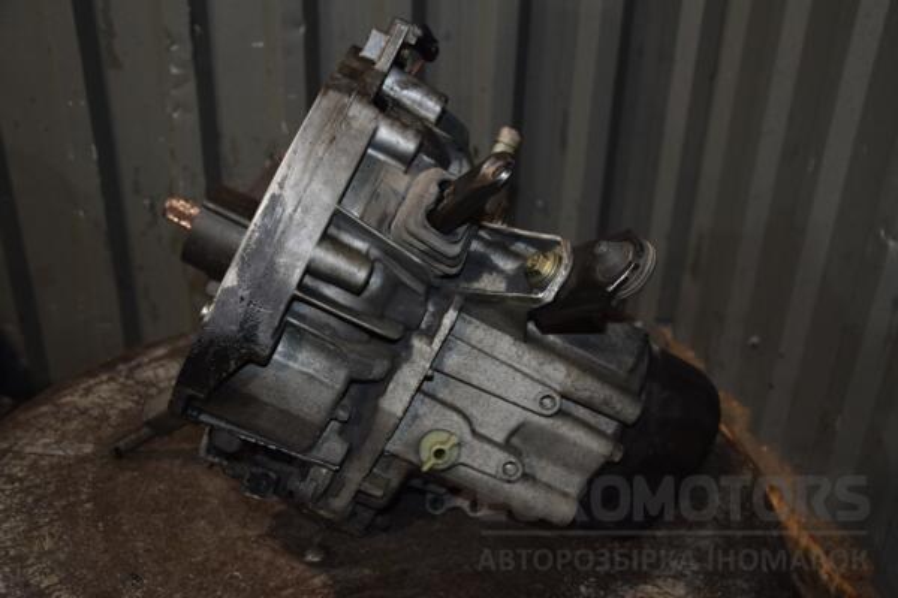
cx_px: 449
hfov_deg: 53.1
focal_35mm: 36
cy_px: 299
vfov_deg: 36.9
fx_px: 898
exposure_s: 1/60
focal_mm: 24
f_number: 5
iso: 800
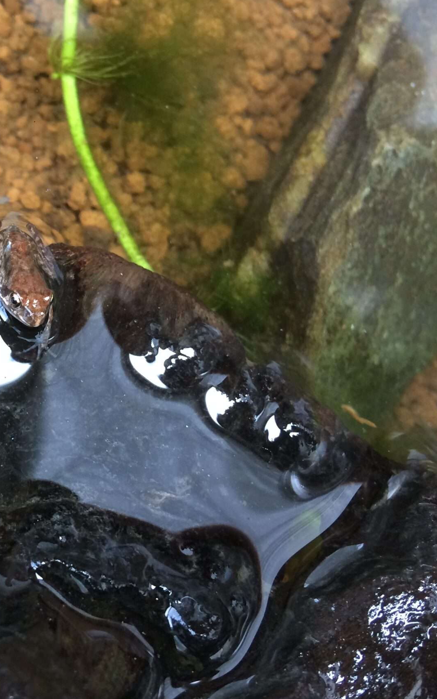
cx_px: -12
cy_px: 317
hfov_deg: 26.3
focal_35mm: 46
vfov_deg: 43.4
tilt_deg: -64.7
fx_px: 877
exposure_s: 1/30
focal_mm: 4.15
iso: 100
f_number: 2.2
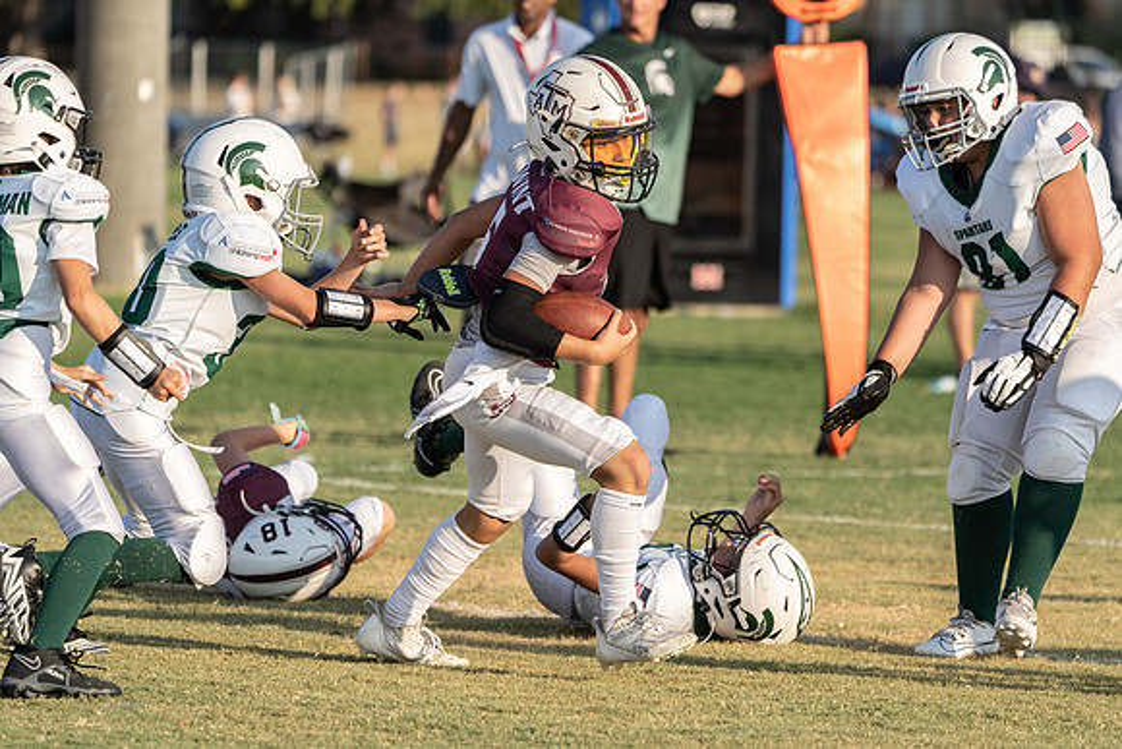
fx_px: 9119
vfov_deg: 4.7
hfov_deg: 7.0
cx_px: 613
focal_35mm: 293
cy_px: 408
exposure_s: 1/1250
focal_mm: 268
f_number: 5.6
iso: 400
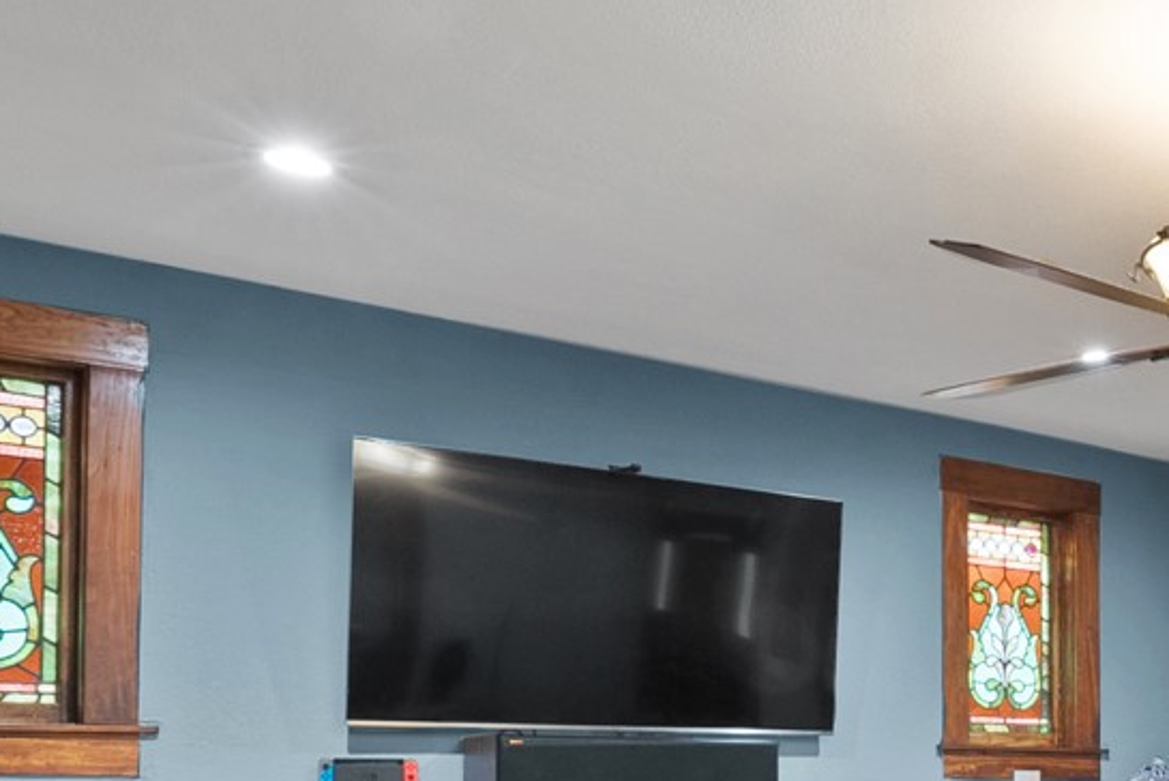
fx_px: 1429
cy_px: 779
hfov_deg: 33.4
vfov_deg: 28.7
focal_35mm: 44
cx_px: 1499
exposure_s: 1.6
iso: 640
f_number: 9
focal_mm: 12
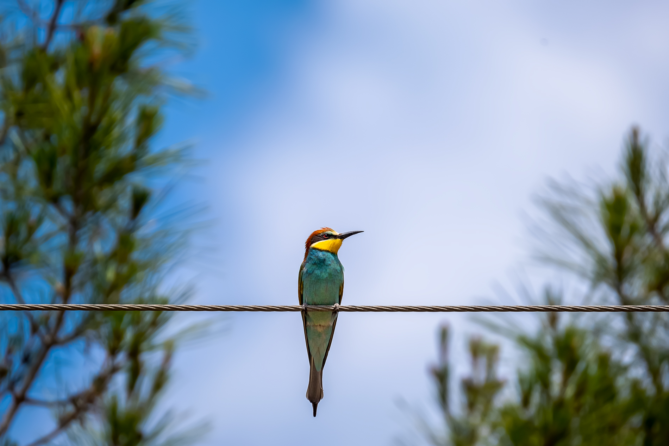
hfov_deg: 3.4
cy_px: 223
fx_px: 11150
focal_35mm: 600
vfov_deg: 2.3
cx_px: 334
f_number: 5.6
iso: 200
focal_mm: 400
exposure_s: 1/1250
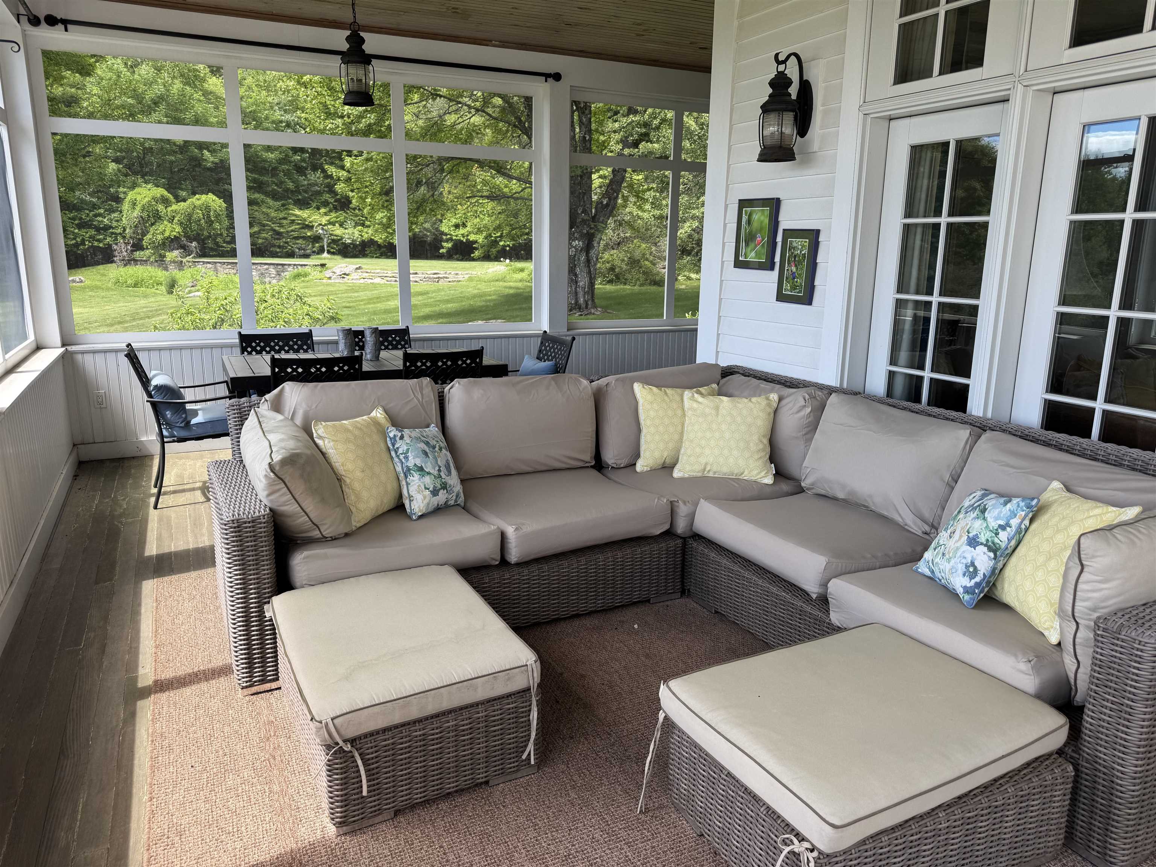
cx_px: 578
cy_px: 434
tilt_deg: -12.7
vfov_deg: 56.8
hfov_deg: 71.6
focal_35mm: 24
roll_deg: -0.6
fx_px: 801
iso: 80
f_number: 1.78
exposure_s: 1/664
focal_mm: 6.76
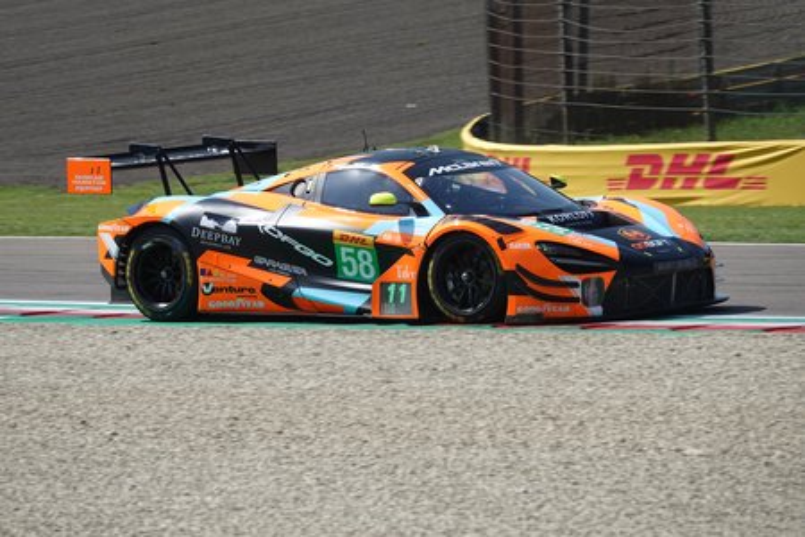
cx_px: 402
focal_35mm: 238
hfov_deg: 8.7
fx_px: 5322
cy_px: 268
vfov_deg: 5.8
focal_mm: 87.11
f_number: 4
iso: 100
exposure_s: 1/1000
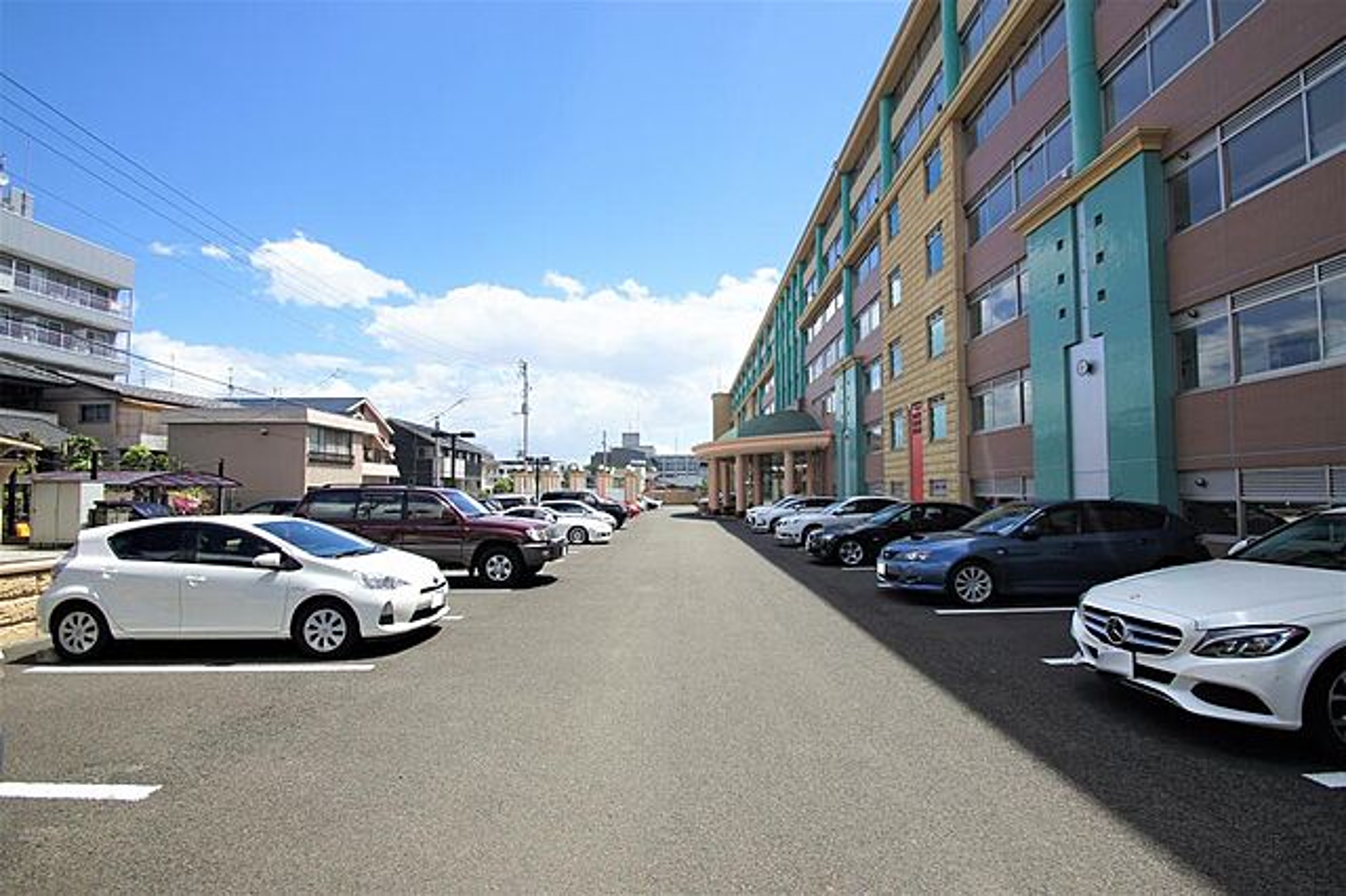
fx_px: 561
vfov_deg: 77.3
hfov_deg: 100.4
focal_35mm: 15
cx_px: 673
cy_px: 448
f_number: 7.1
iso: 100
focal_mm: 10
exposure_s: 1/320
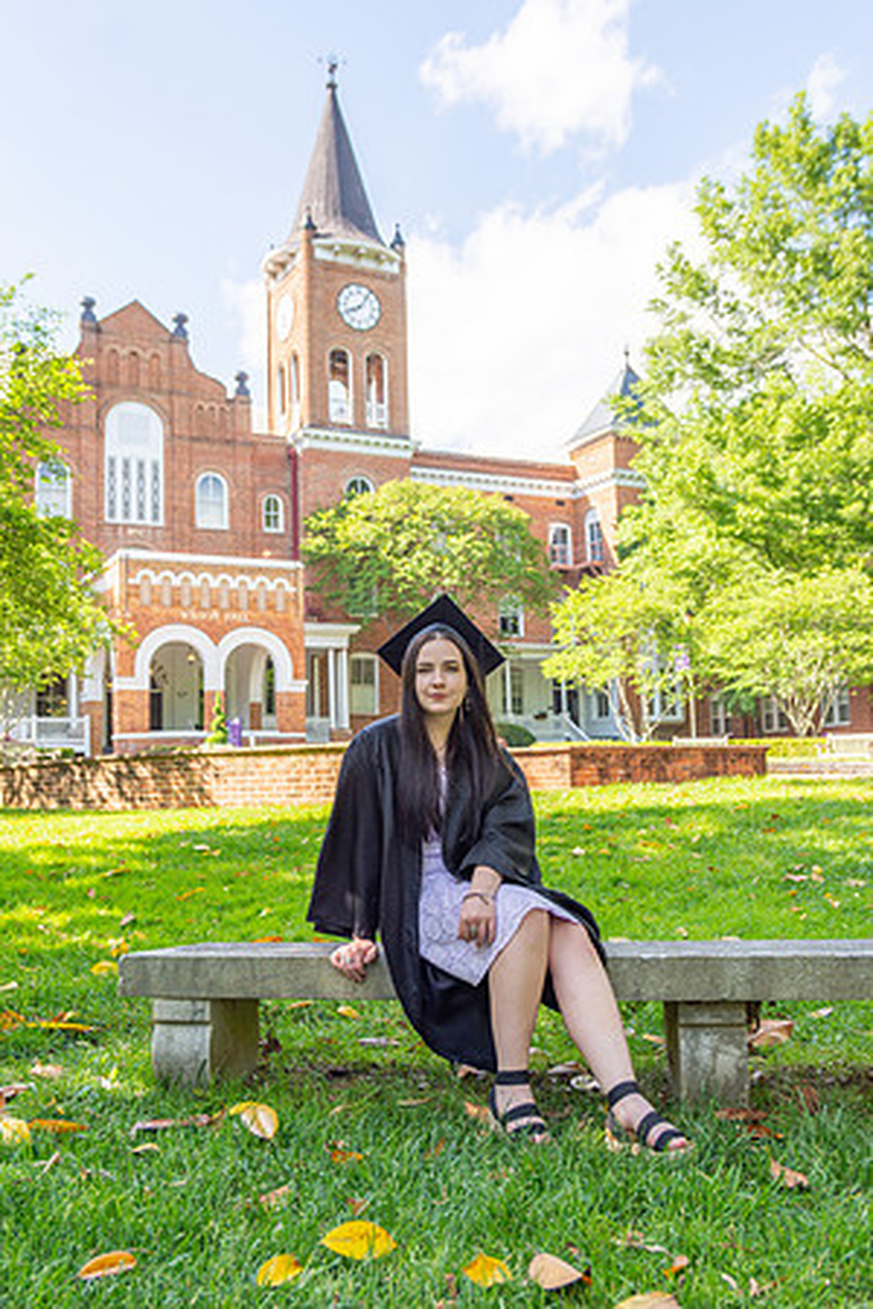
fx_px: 1309
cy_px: 654
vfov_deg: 53.1
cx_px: 436
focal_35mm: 36
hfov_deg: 36.9
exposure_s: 1/640
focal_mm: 24
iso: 100
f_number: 4
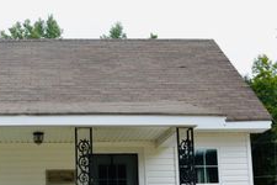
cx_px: 73
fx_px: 462
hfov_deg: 32.8
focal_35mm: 60
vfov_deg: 22.1
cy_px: 165
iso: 100
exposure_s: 1/200
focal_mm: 18
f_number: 7.1
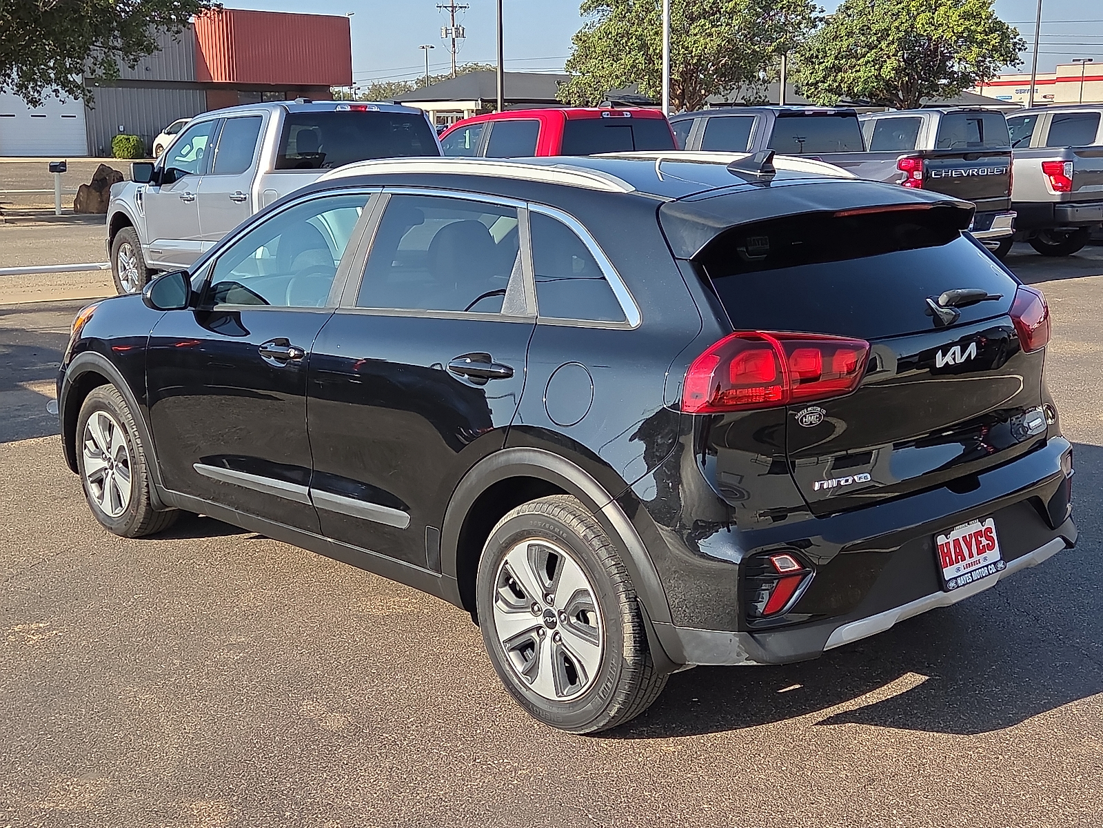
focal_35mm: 42
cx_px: 552
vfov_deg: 34.3
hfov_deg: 44.8
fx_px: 1338
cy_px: 414
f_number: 1.8
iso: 25
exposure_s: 1/1000
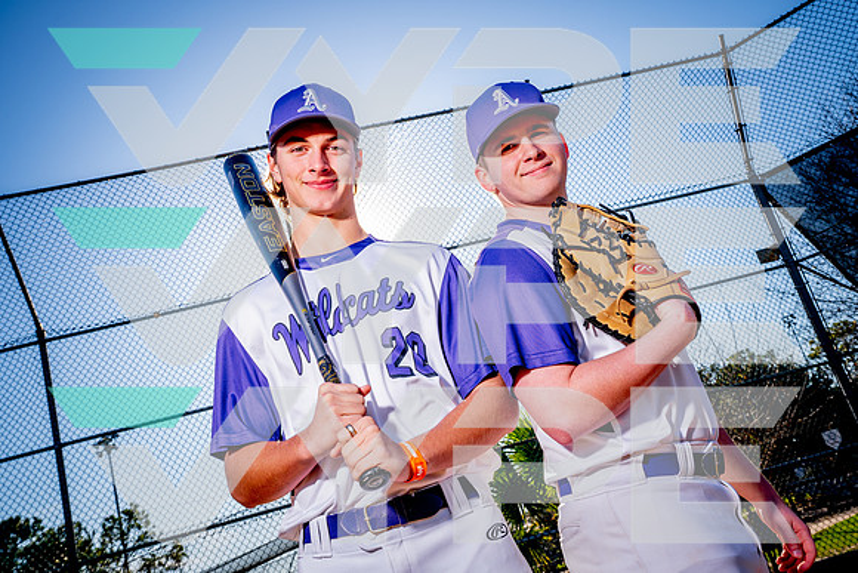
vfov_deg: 36.0
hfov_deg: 51.9
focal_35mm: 37
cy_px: 286
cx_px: 429
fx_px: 882
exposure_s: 1/125
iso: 200
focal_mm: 37
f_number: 13
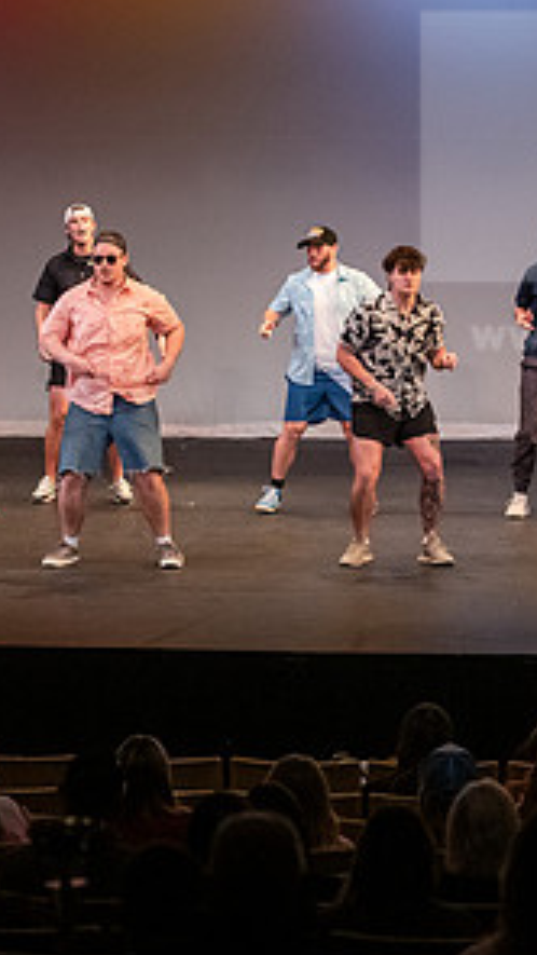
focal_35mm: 144
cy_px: 403
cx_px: 323
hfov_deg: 8.4
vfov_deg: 14.9
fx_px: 3644
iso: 4000
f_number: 3.2
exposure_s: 1/250
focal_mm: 70
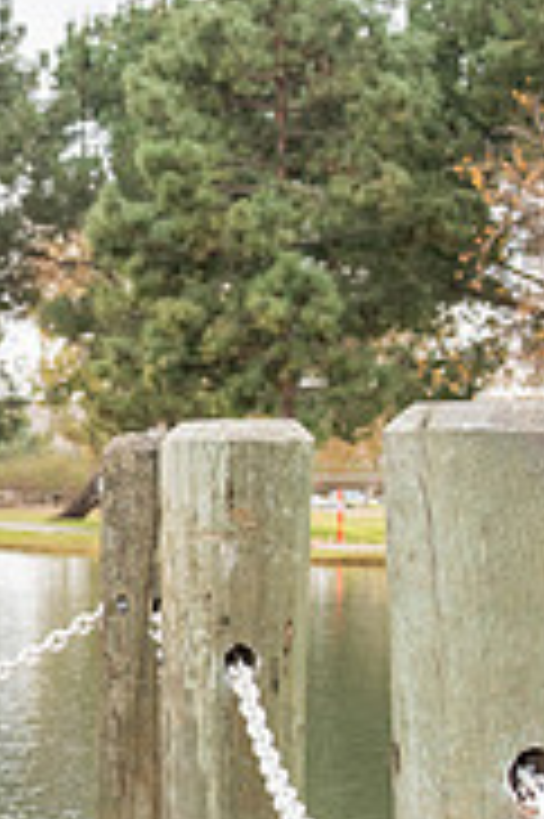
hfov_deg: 9.5
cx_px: -245
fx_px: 3179
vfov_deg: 14.6
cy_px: 579
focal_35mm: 140
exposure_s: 1/125
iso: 500
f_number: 5
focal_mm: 38
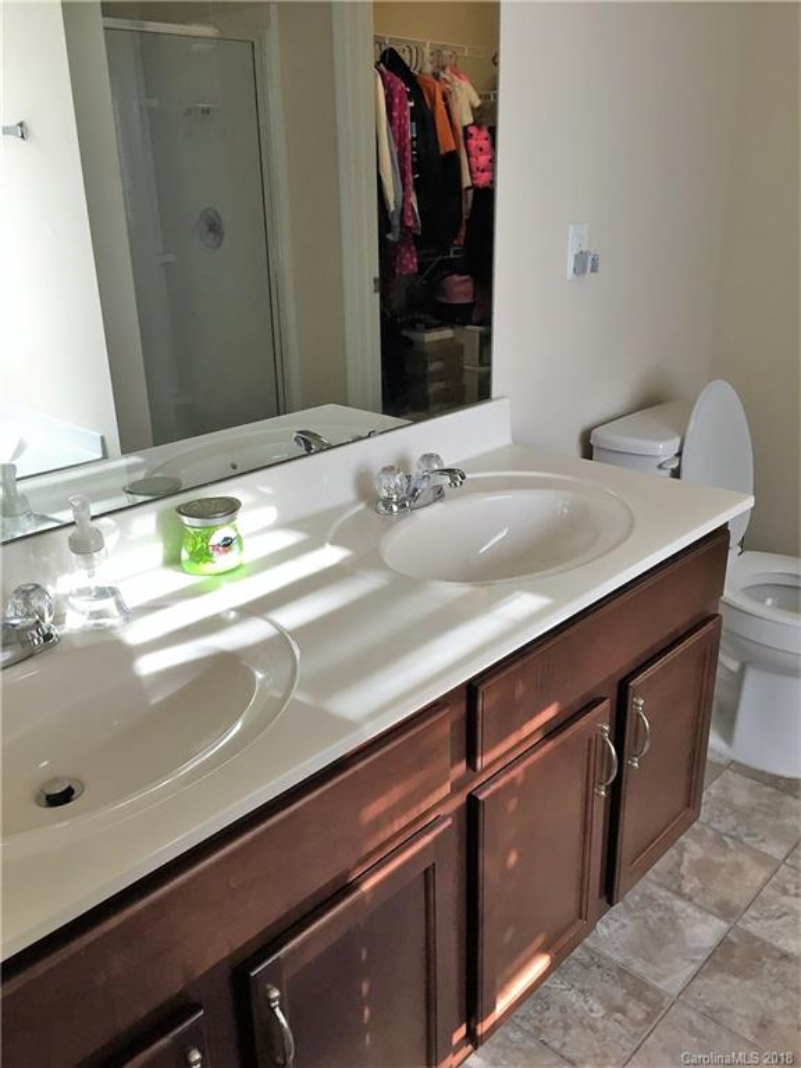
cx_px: 400
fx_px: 895
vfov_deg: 61.7
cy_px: 534
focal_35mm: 29
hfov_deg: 48.2
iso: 64
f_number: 2.2
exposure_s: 1/30
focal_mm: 4.15
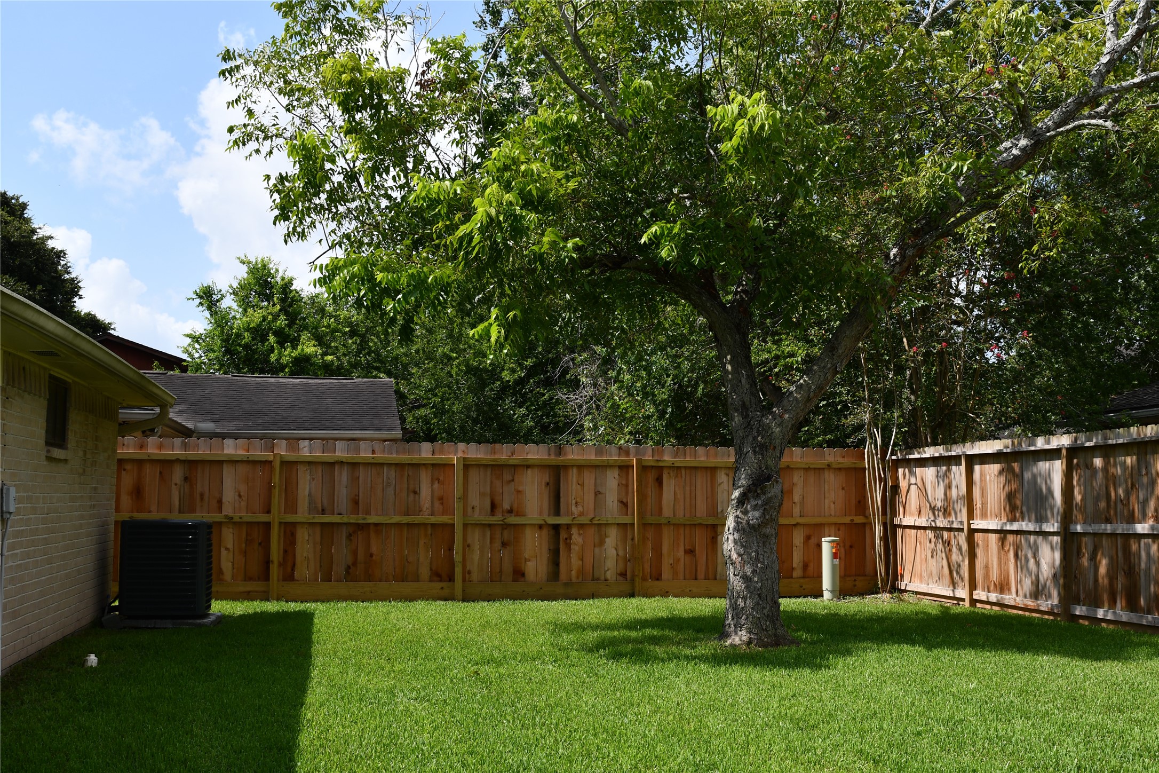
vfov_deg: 36.9
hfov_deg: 53.1
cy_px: 386
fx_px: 1159
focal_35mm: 36
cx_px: 580
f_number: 8
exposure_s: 1/250
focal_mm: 24
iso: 100
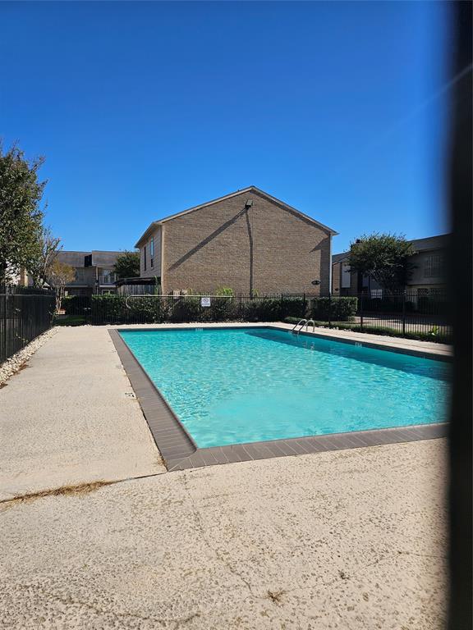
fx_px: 419
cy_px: 315
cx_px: 236
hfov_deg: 58.9
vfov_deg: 73.9
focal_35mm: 23
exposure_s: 1/1402
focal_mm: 6.3
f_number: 1.7
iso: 10
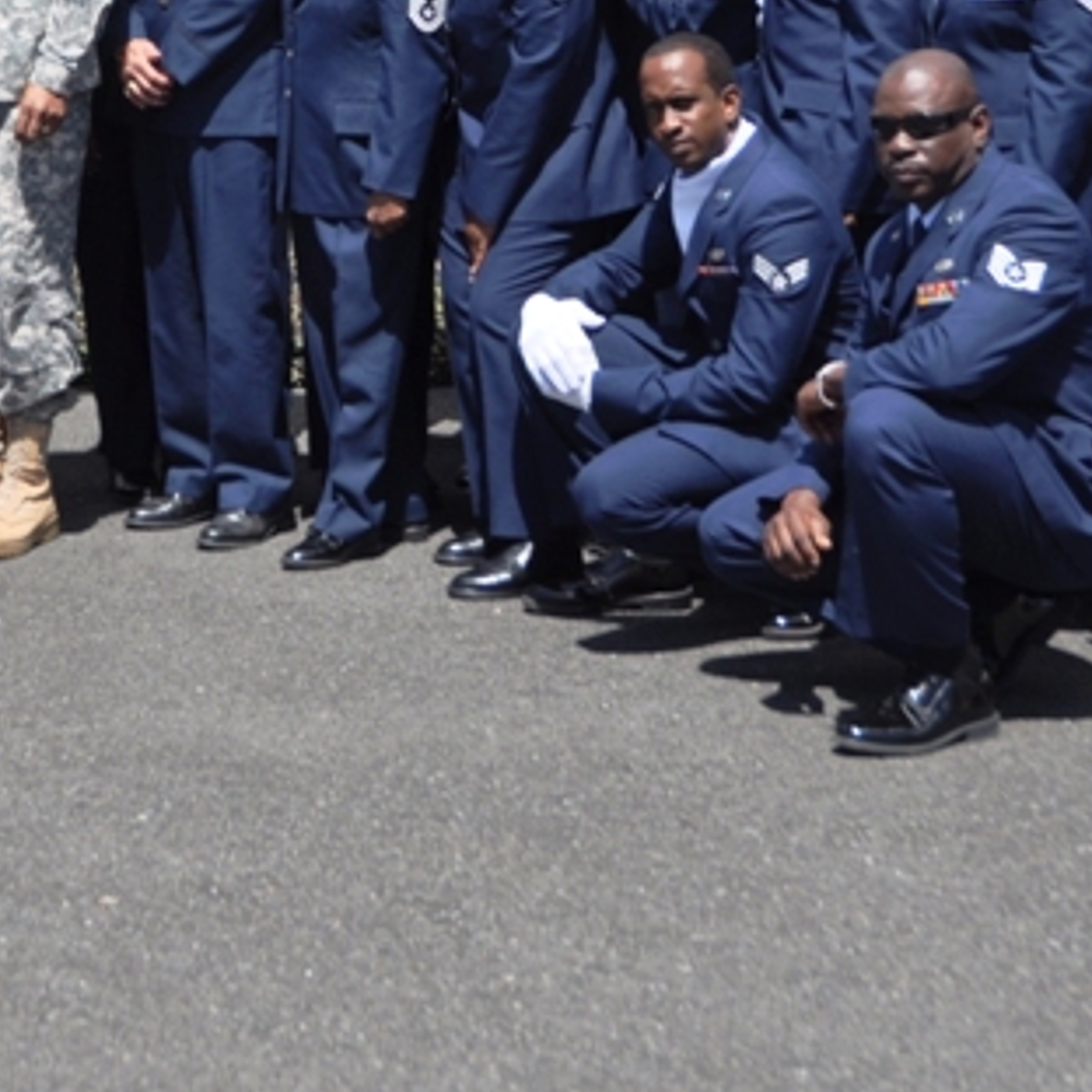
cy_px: -24
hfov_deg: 18.7
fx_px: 3284
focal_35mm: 92
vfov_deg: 18.4
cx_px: 186
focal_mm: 22
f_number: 3.8
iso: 200
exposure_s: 1/2000
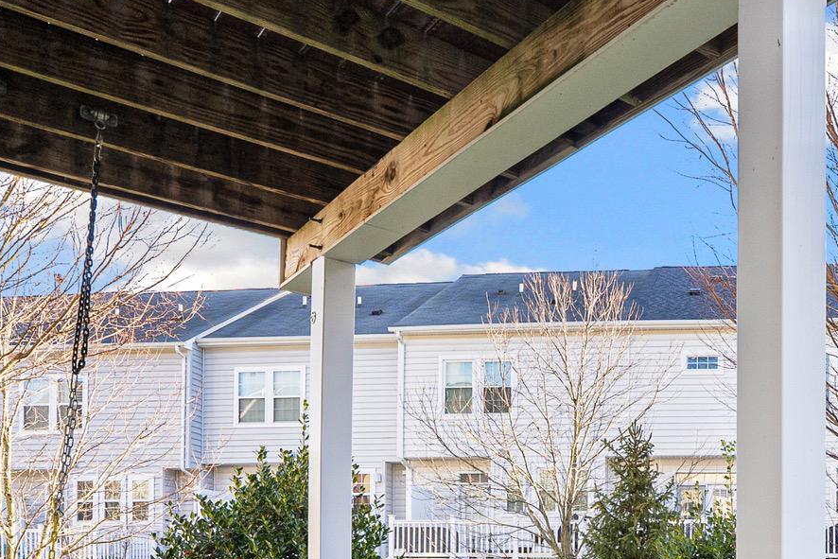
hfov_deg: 48.6
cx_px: 684
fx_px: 861
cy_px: 604
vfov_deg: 32.0
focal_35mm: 37
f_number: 9
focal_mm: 16
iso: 640
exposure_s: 1/200
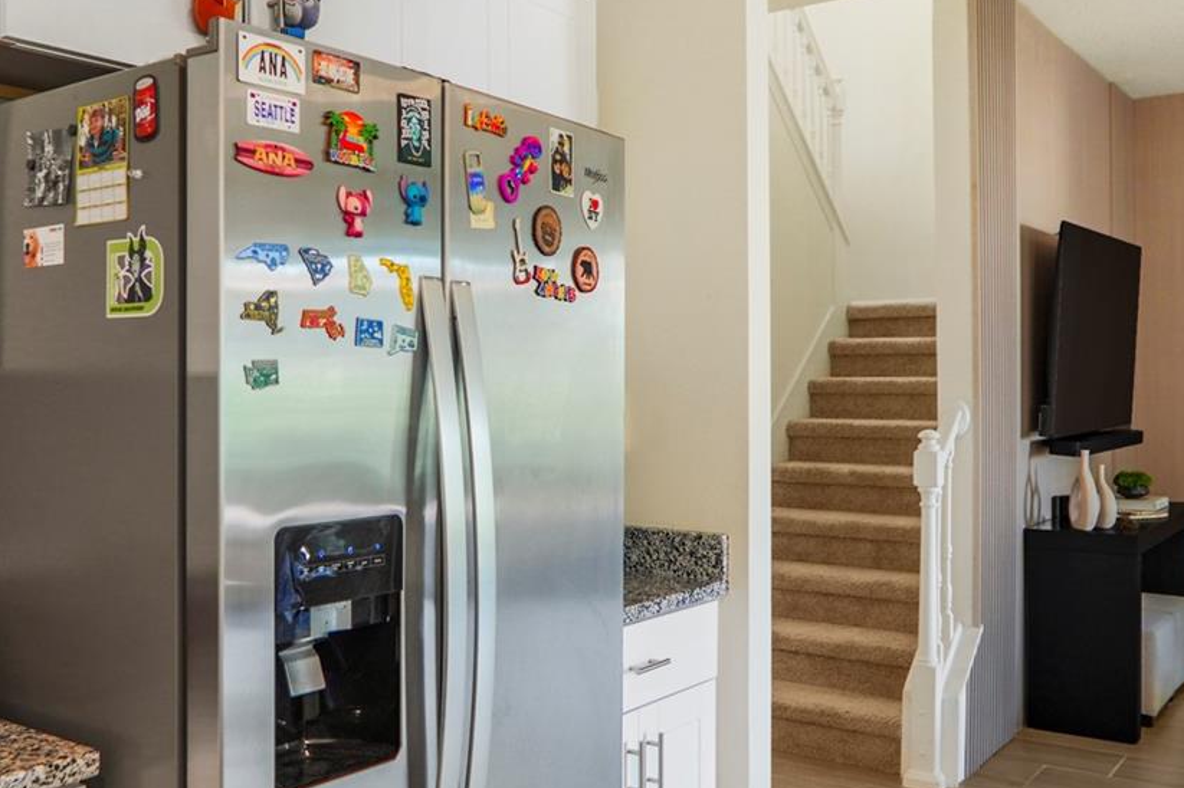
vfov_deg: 37.8
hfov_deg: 53.3
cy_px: 390
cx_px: 390
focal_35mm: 35
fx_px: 1151
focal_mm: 12
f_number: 2
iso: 125
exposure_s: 1/30
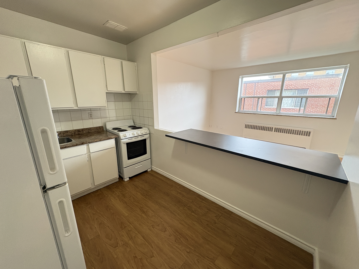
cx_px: 180
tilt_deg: -15.8
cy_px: 134
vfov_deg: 85.7
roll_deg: -0.1
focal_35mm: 14
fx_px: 145
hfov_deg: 102.1
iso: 250
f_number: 2.2
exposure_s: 1/60
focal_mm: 2.22
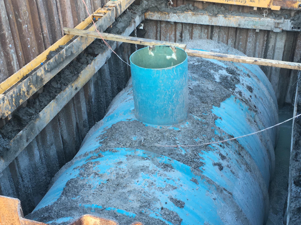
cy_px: 112
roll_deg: -0.3
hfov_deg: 36.8
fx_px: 452
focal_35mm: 52
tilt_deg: -30.4
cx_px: 150
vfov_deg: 28.0
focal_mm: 4.15
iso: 32
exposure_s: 1/50
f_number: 2.2
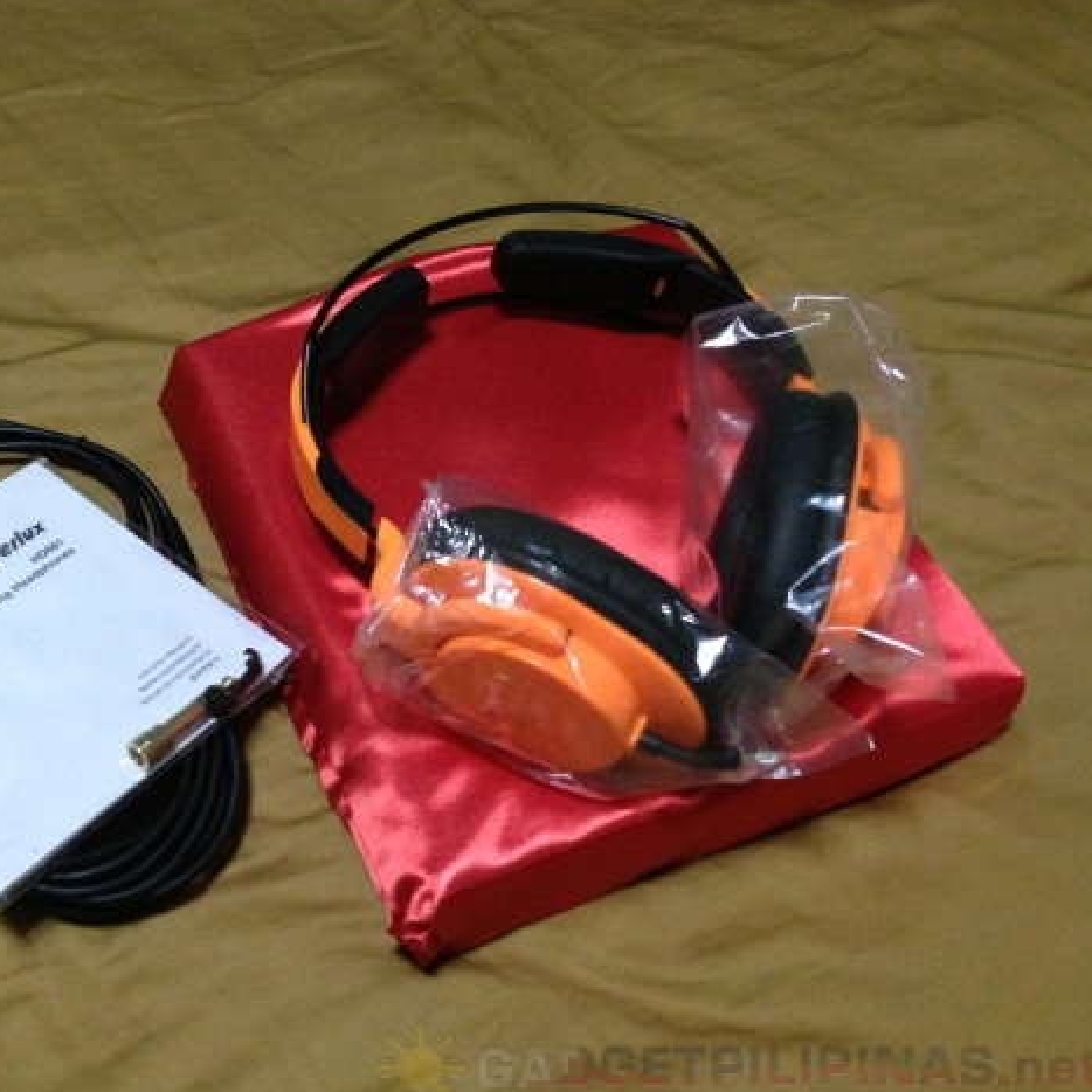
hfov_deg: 41.3
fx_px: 1428
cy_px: 554
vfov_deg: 41.9
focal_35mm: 40
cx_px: 362
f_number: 2.4
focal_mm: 4.13
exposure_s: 1/15
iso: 640
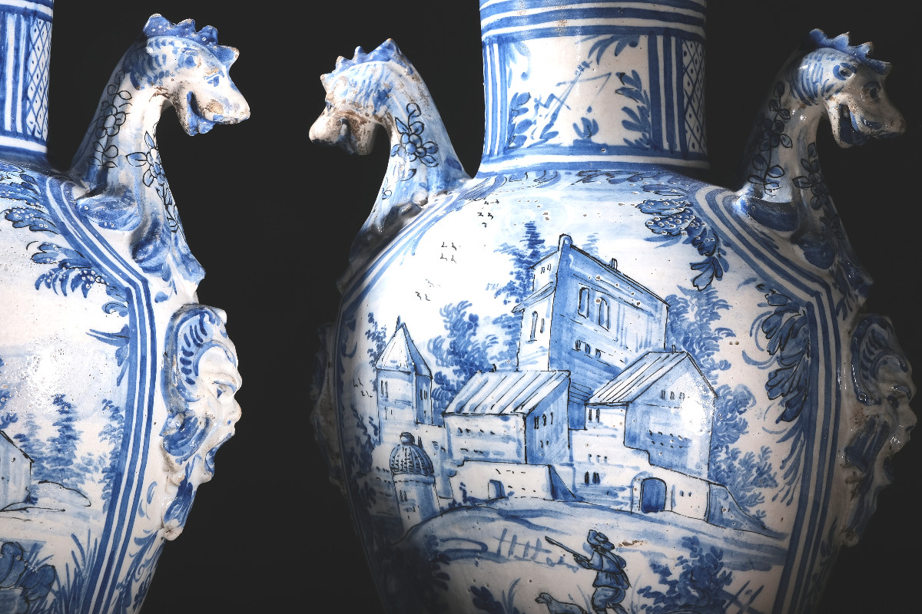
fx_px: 2254
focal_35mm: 88
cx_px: 461
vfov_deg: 15.5
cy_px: 307
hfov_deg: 23.1
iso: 200
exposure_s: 1/250
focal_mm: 58.6
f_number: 13
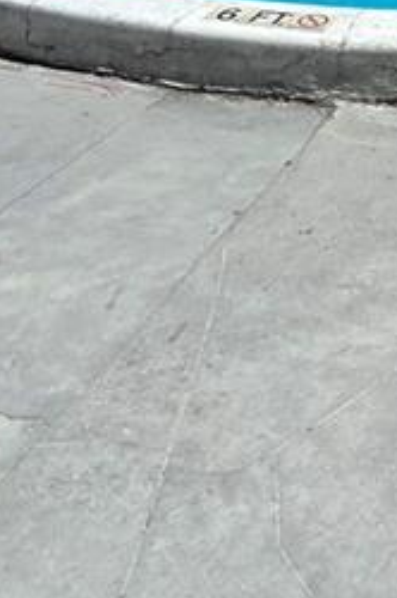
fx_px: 1078
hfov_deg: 19.3
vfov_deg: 26.6
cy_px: -165
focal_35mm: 65
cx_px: 514
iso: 40
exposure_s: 1/5271
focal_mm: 2.2
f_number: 1.9
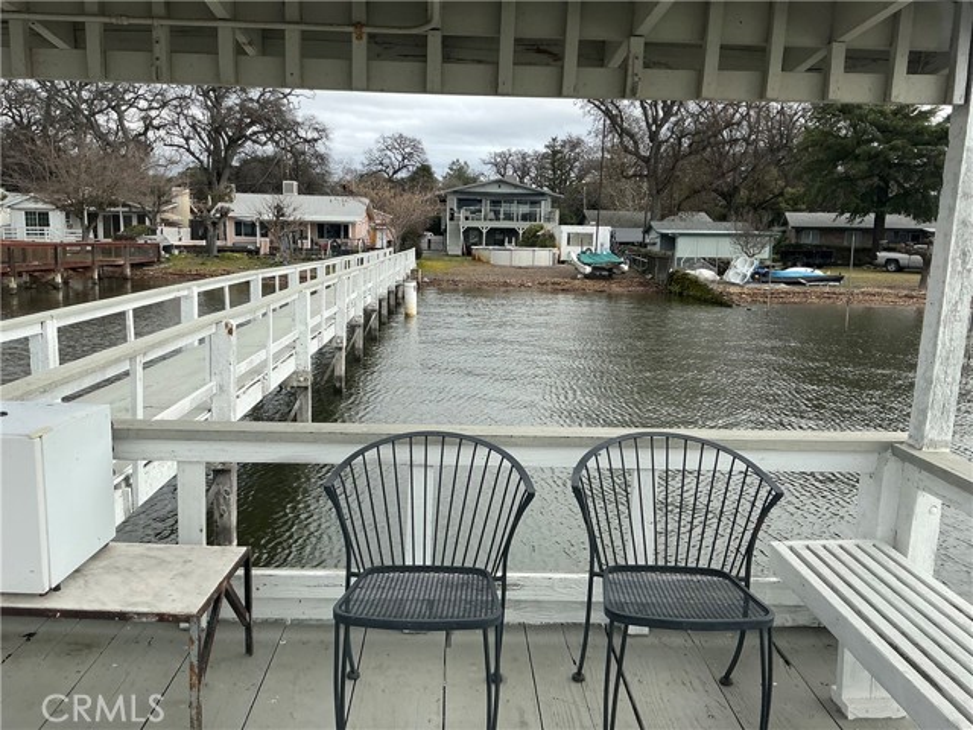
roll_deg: -1.5
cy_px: 365
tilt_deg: -7.9
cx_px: 486
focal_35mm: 28
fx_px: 787
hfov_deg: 63.4
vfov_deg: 49.7
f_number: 1.8
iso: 25
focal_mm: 3
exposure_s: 1/1168
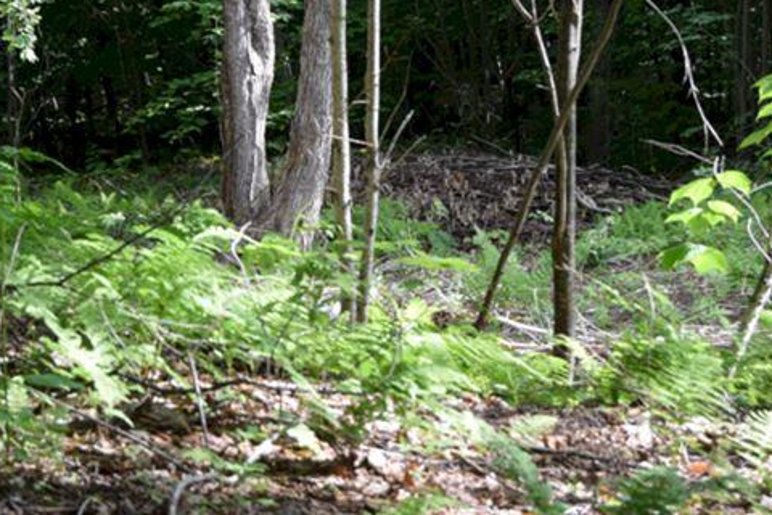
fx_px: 4224
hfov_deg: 10.4
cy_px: 85
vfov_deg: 7.0
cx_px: 314
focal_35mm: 197
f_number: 7.1
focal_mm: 42
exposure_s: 1/200
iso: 400
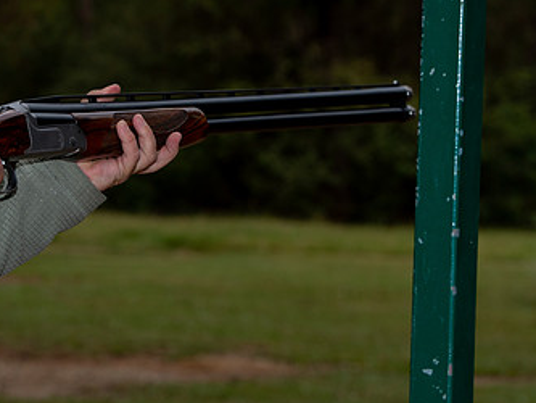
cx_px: 102
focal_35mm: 192
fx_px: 2974
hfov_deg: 10.3
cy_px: 127
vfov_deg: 7.7
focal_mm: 110
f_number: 8
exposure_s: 1/250
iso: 320
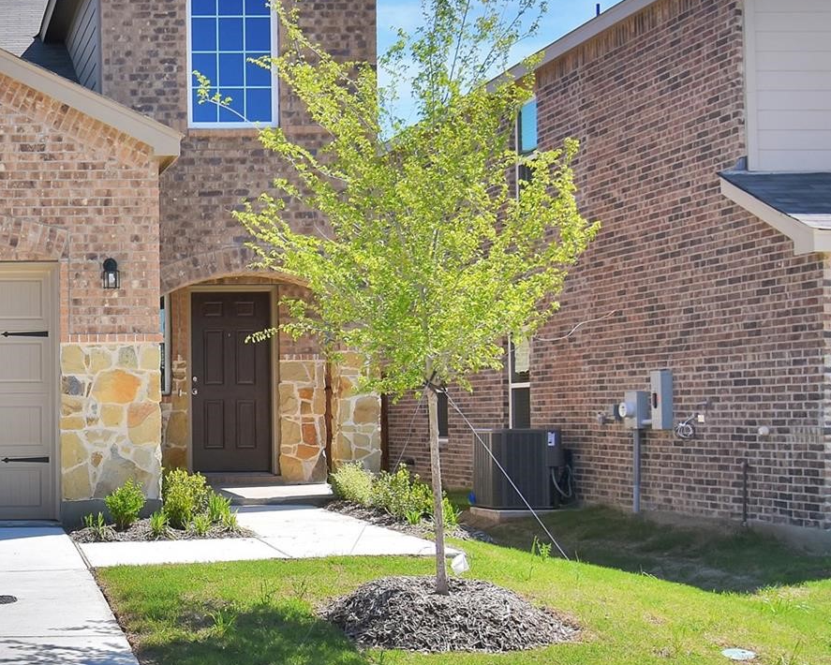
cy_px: 386
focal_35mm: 65
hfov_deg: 27.1
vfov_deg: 23.5
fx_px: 1599
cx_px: -47
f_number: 8
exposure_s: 1/500
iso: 110
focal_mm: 20
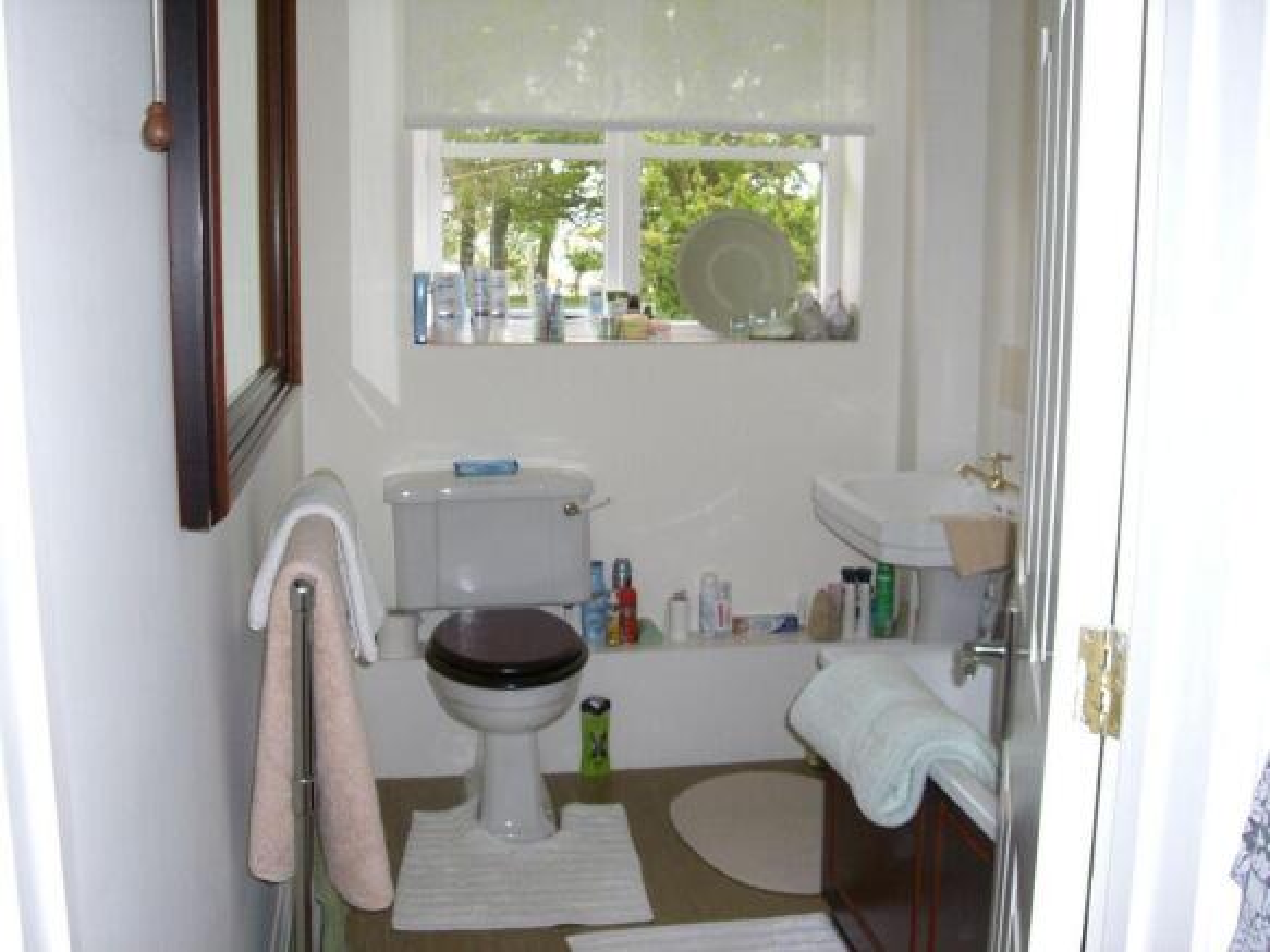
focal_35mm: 38
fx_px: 1394
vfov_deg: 37.7
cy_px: 476
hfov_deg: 49.0
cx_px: 635
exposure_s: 1/60
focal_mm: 6.2
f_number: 2.7
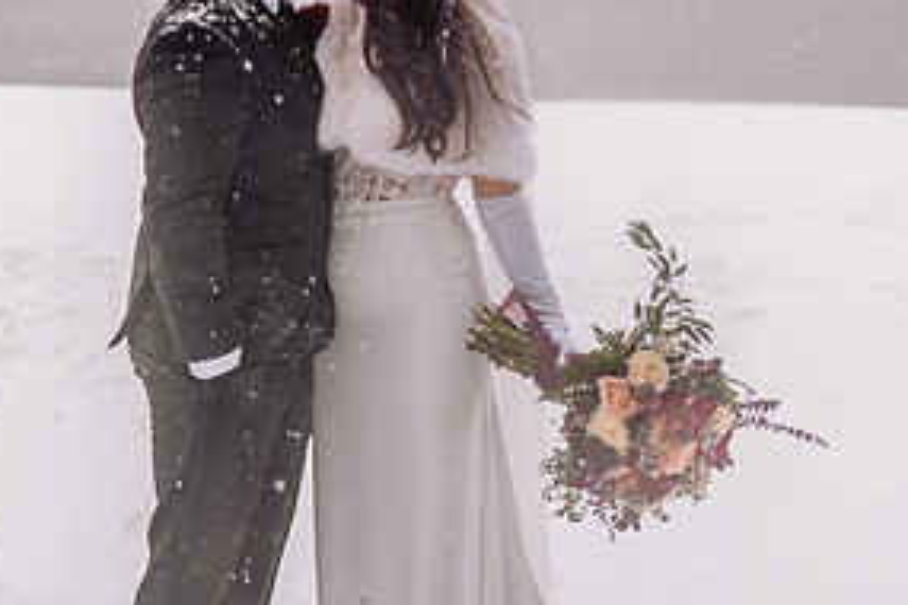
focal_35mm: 87
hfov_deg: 23.4
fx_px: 2194
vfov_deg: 15.5
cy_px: 21
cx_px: 518
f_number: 2.5
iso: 100
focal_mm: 35
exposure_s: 1/200
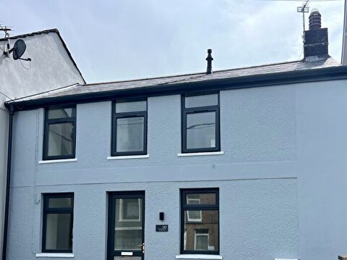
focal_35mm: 38
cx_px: 195
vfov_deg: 37.0
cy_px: 189
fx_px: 381
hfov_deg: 48.9
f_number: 1.5
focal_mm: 5.7
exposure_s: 1/3460
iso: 50
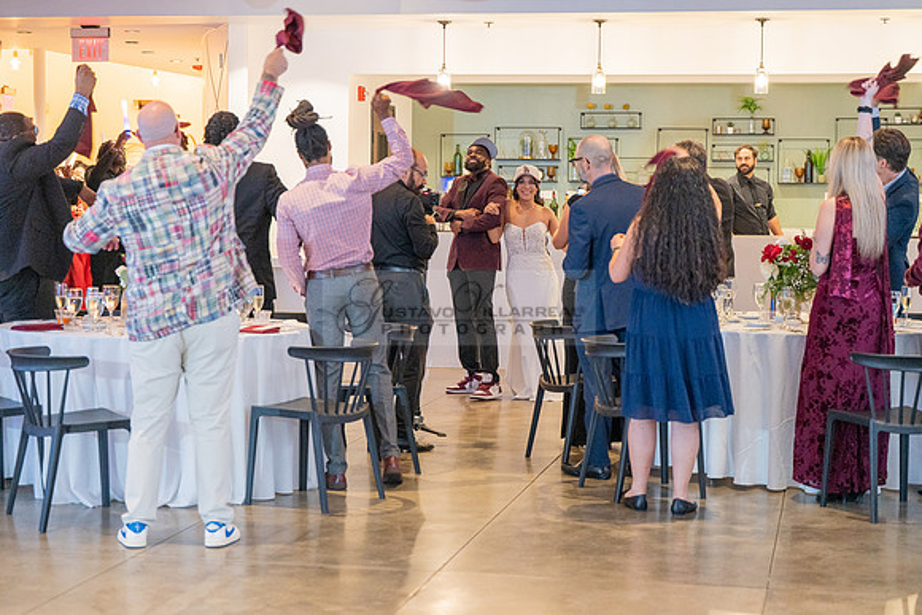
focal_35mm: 70
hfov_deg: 28.8
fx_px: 1793
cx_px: 461
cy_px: 308
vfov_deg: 19.5
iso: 1600
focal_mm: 70
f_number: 2.8
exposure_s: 1/125
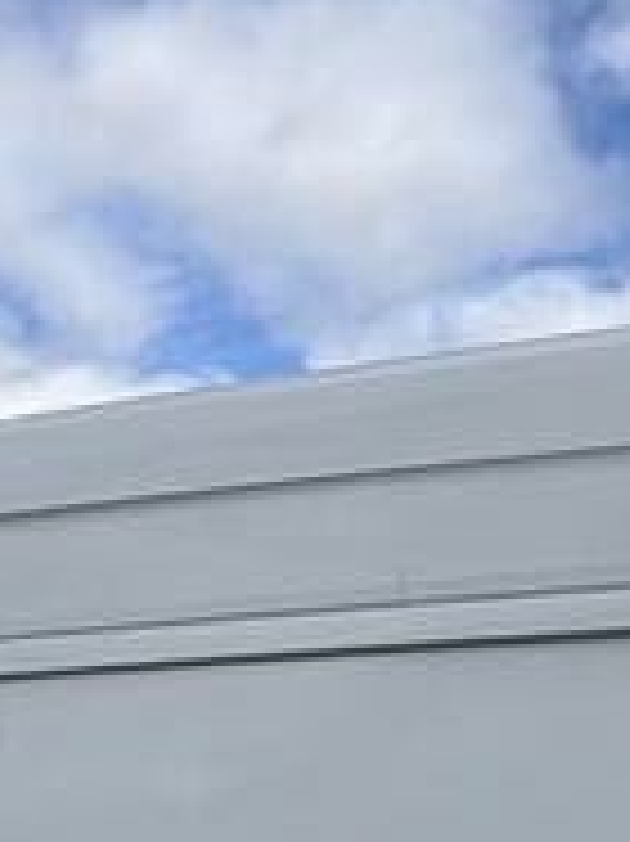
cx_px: -4
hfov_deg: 21.1
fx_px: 1628
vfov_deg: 27.5
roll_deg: -0.6
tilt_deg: +4.6
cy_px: 824
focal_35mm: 67
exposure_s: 1/2494
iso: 50
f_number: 2.2
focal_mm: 2.22
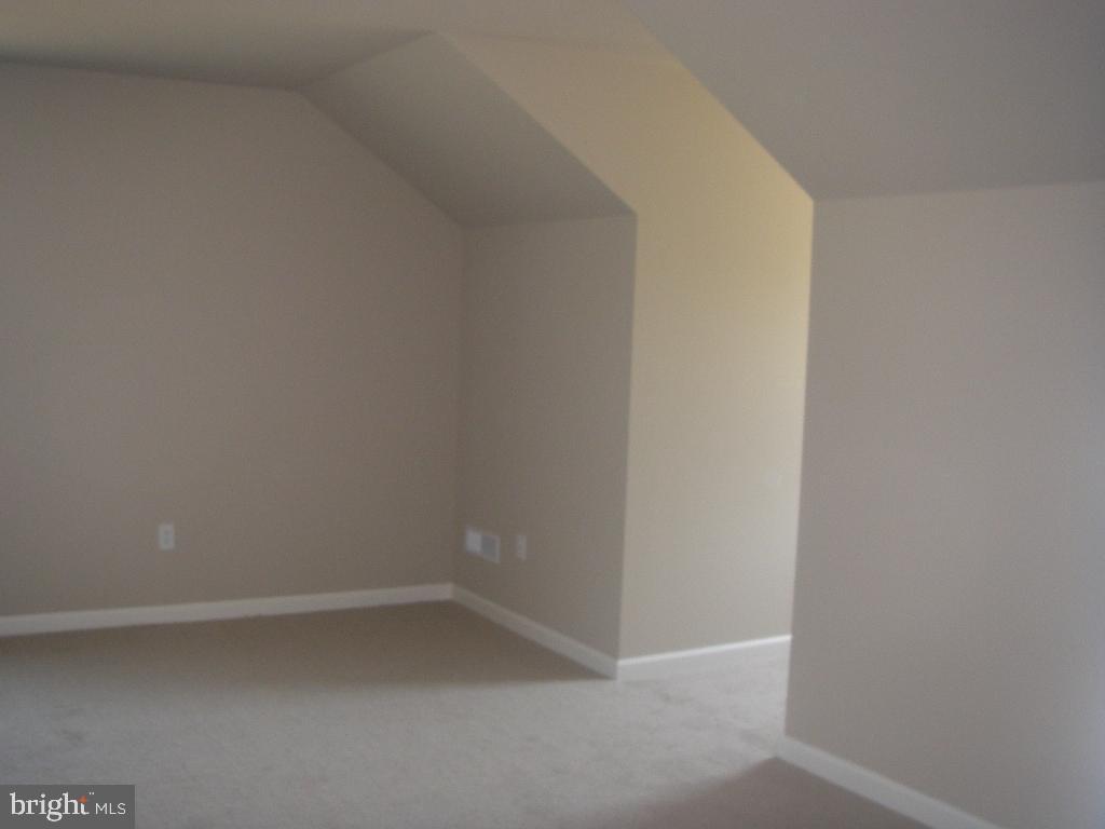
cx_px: 552
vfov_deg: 37.7
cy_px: 414
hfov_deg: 49.0
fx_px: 1213
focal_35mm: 38
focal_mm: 6.3
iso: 160
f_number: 3.3
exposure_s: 1/40
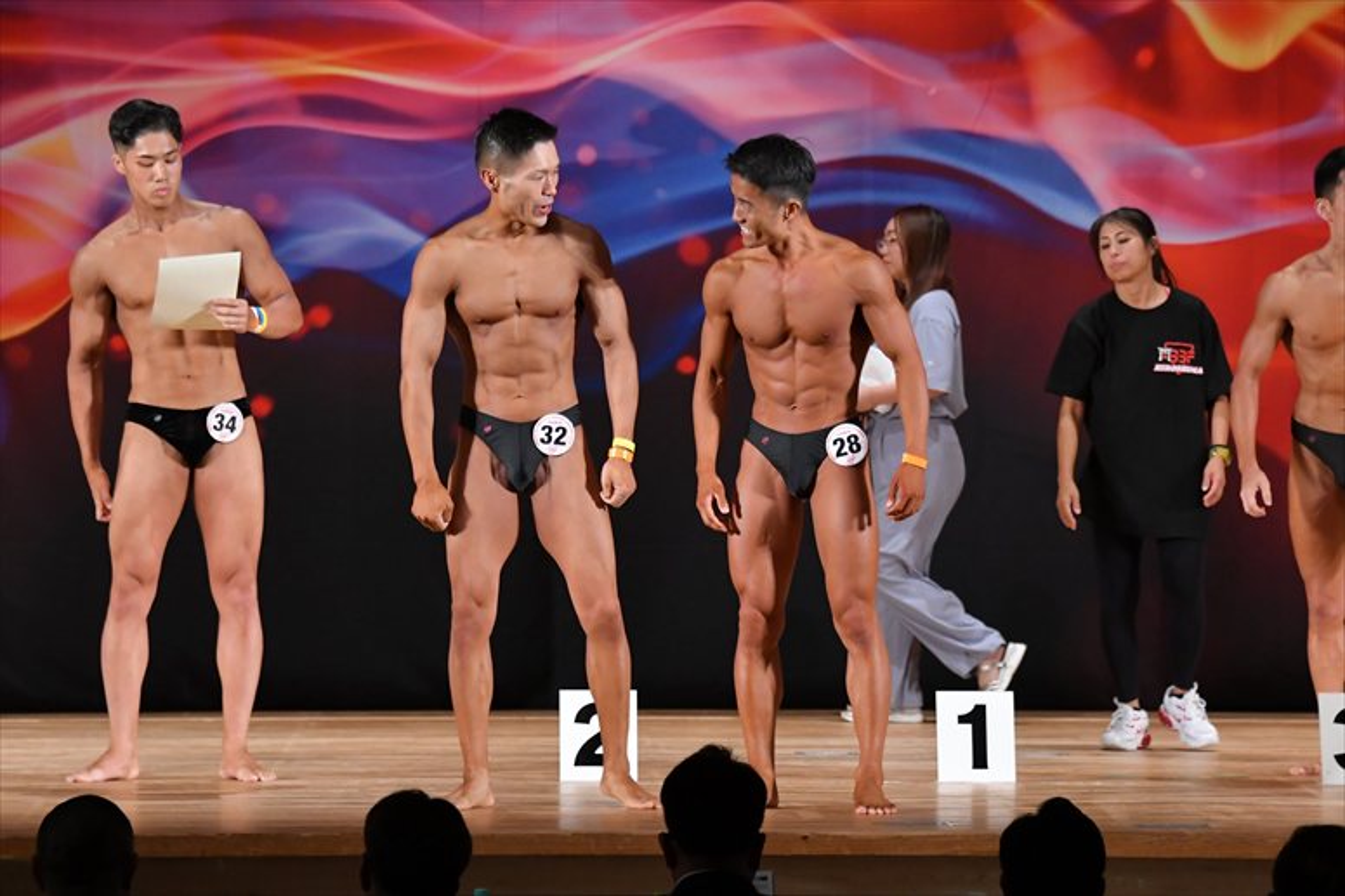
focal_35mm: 202
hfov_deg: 10.2
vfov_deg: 6.8
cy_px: 448
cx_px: 672
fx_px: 7543
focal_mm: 135
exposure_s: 1/400
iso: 3200
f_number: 5.6
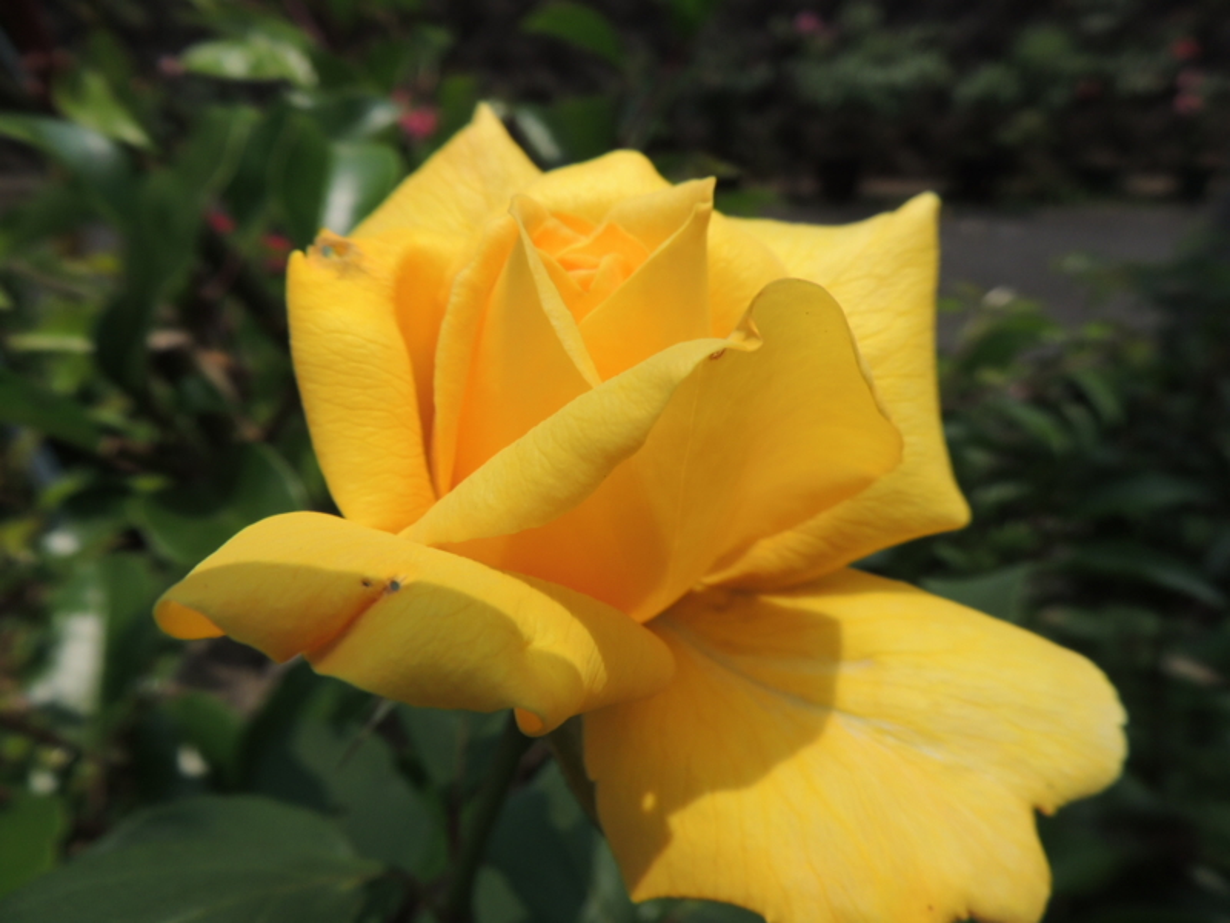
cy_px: 462
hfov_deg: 71.6
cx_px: 615
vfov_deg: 56.8
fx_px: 853
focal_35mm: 24
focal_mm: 4.3
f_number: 3.7
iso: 100
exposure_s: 1/2000
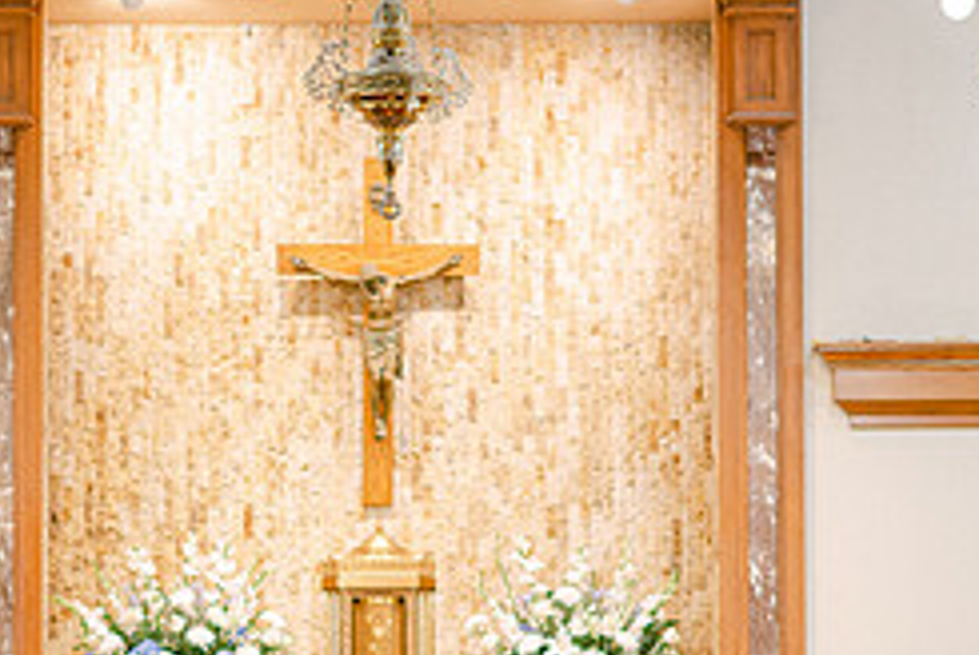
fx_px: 5473
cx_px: 272
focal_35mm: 201
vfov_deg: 6.8
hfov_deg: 10.2
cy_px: 661
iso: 1000
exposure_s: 1/200
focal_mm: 85
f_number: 1.8
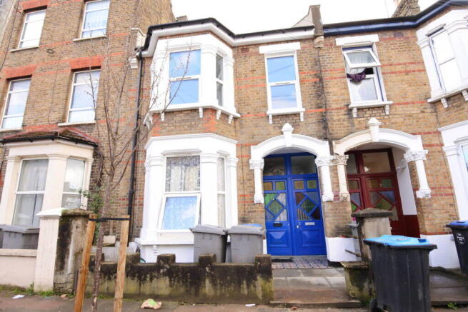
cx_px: 234
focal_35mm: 18
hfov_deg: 90.0
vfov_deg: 67.4
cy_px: 156
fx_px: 234
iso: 160
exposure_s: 1/100
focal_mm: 6.7
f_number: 3.5
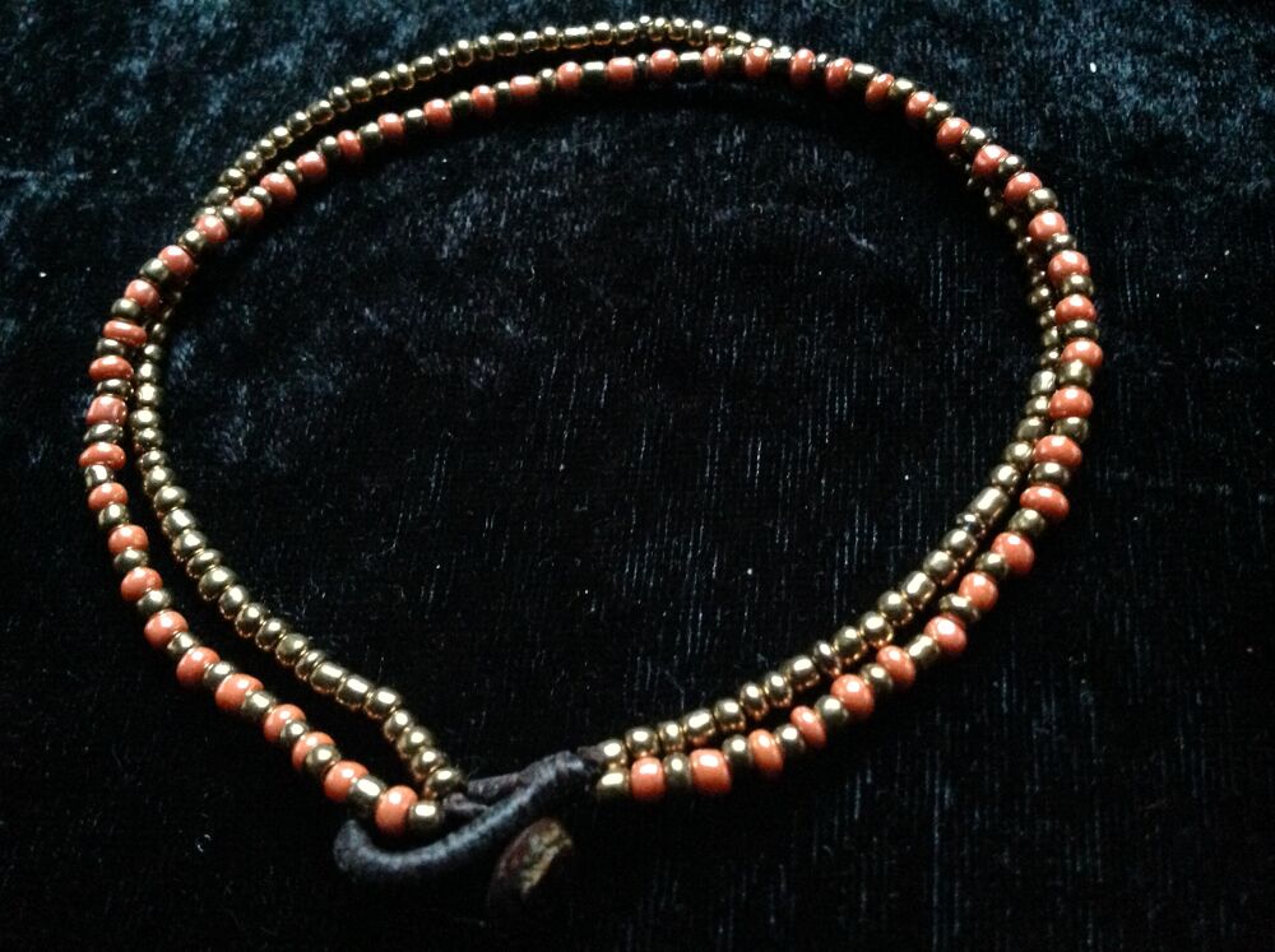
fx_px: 1287
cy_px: 476
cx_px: 638
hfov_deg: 52.7
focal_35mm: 35
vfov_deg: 40.6
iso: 800
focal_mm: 4.28
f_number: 2.4
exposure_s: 1/15
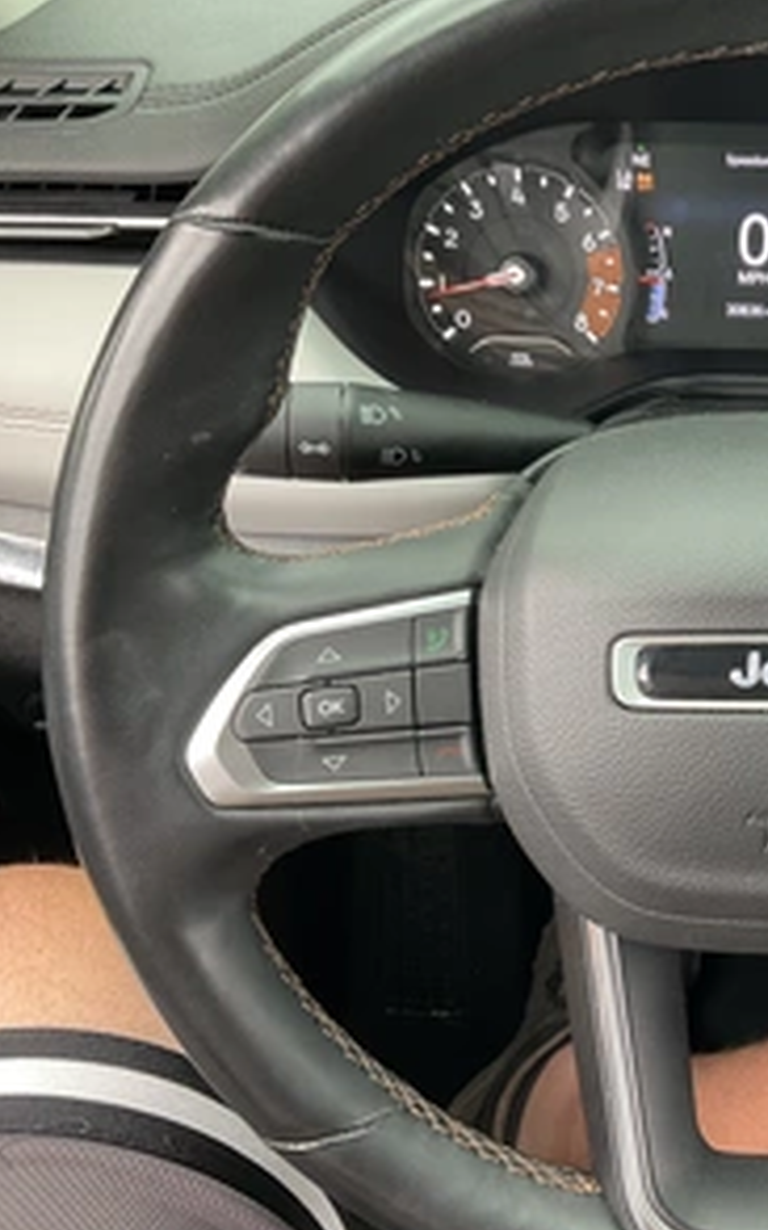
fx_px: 1407
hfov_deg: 29.0
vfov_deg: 47.2
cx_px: 722
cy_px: 613
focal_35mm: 42
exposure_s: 1/104
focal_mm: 3
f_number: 1.8
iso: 64
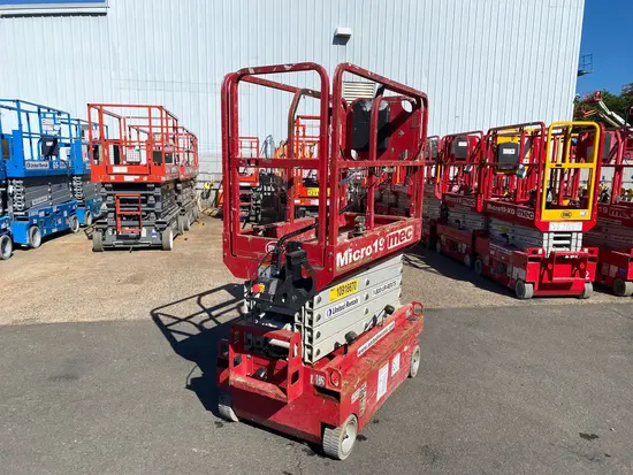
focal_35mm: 26
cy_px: 238
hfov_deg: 67.3
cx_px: 316
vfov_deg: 53.1
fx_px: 476
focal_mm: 4.25
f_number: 1.8
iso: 32
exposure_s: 1/4608
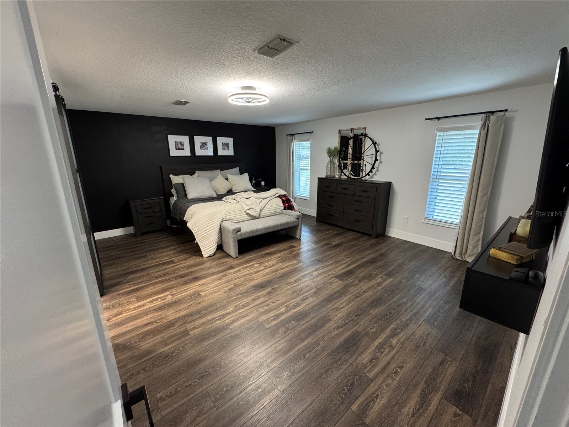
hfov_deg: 102.1
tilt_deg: -14.0
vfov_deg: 85.7
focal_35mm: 14
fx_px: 230
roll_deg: +0.2
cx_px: 284
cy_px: 214
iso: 500
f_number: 2.2
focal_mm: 2.22
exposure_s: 1/60
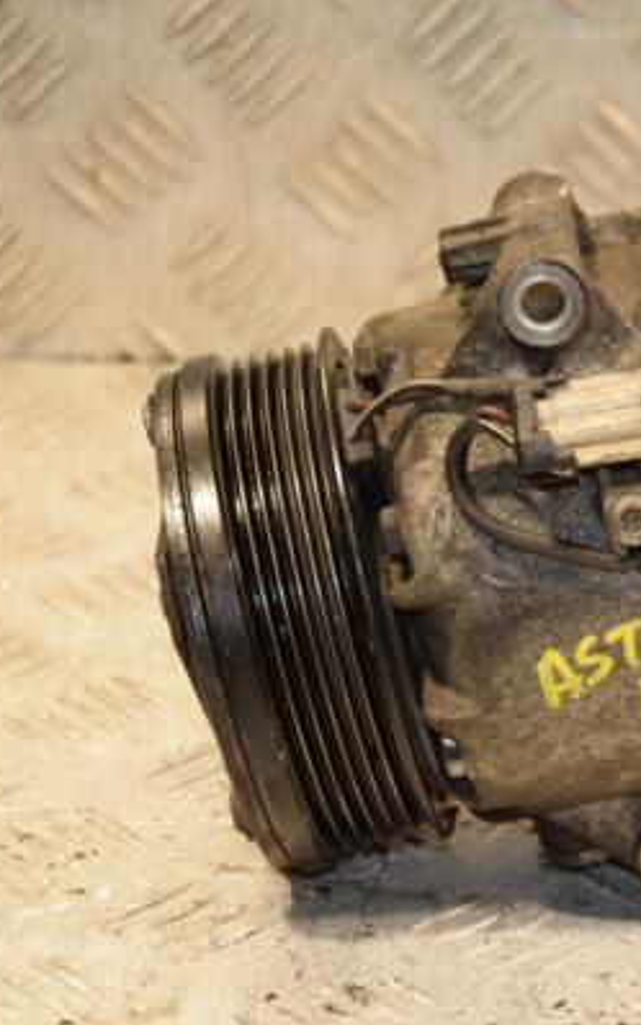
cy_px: 512
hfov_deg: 9.1
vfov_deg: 14.6
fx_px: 3994
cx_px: 692
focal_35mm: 143
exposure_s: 1/160
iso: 800
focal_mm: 62
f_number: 5.3
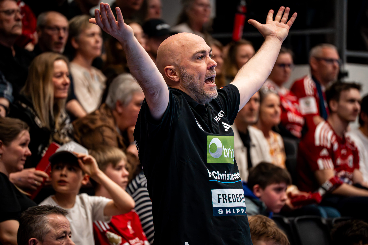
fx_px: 3067
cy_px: 122
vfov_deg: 4.6
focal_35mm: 300
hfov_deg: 6.9
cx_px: 184
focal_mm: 300
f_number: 6.3
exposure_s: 1/1250
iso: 16000
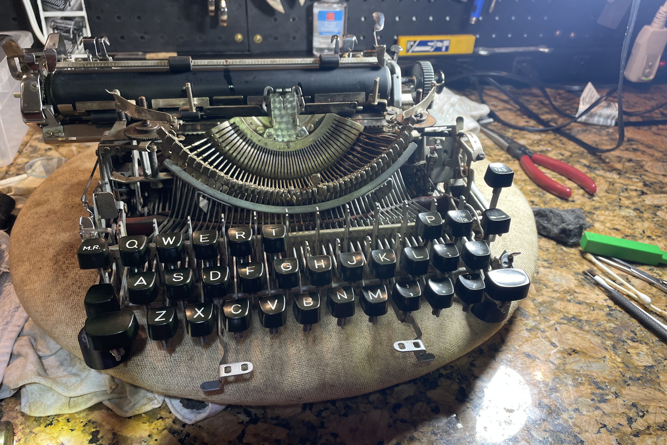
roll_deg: -2.4
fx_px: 519
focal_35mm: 28
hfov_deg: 65.5
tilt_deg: -33.2
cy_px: 217
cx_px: 339
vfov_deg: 46.4
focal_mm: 4.2
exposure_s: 1/60
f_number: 1.6
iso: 64
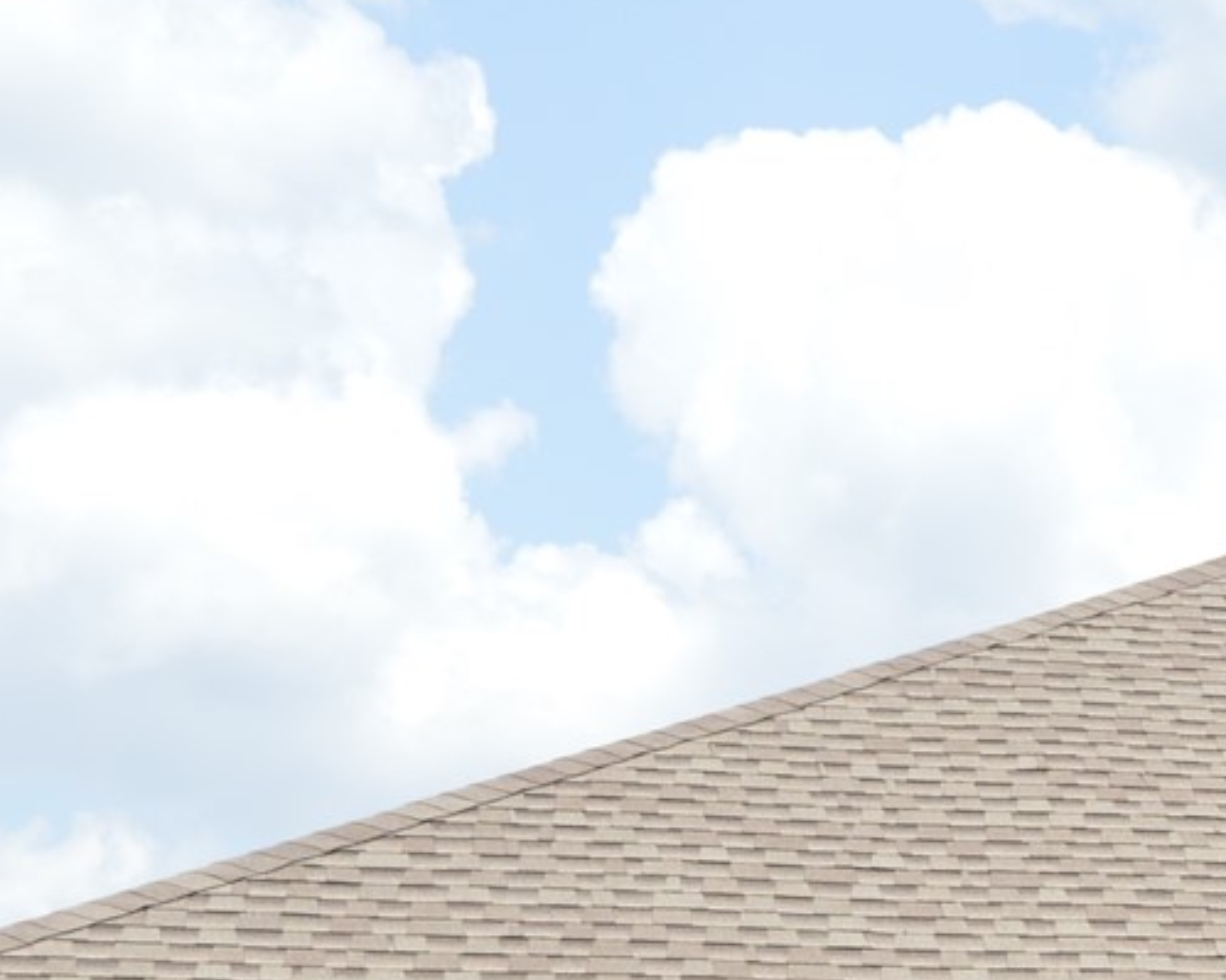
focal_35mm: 184
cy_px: 1073
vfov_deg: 8.3
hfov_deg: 9.9
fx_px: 6675
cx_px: 2237
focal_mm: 30
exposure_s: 1/200
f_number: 8
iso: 100
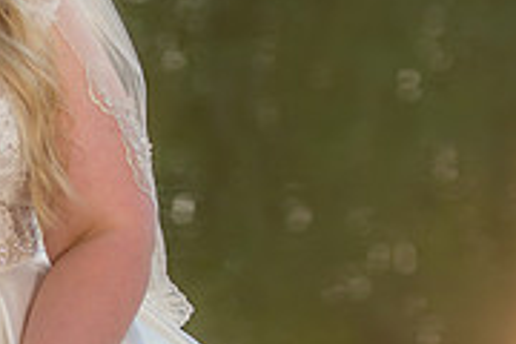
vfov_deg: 4.6
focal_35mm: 296
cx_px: 143
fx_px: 4242
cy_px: 232
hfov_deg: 7.0
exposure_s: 1/200
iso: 80
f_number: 2.8
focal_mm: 92
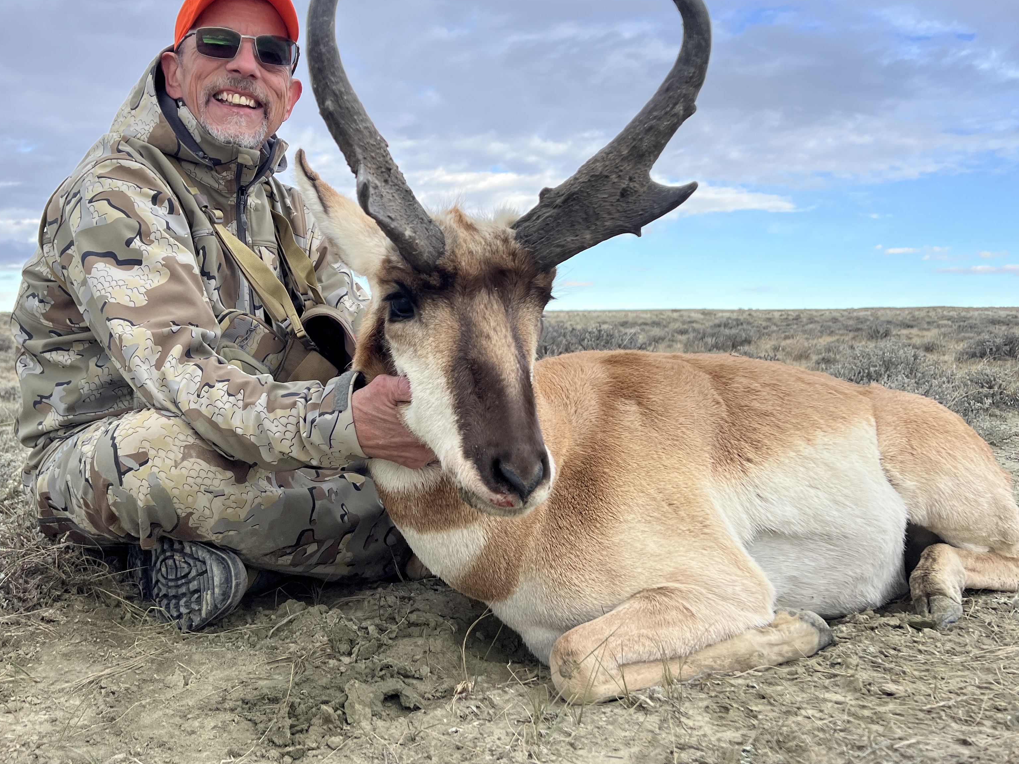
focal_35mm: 34
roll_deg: -0.5
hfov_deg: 53.8
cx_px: 440
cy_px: 310
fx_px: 1001
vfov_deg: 41.6
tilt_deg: +0.2
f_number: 1.5
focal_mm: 5.7
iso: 50
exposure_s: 1/1068
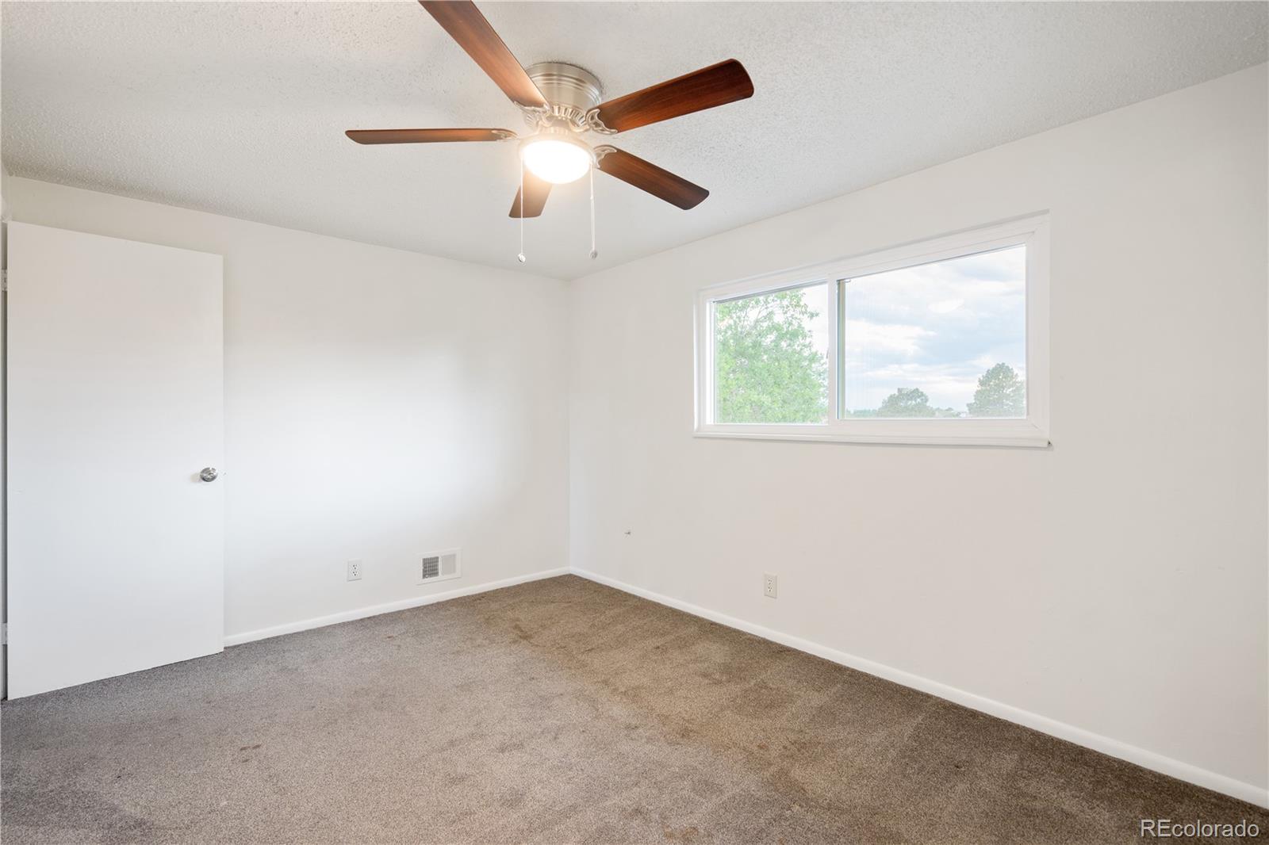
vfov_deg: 73.7
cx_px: 634
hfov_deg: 96.7
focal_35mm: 16
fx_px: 564
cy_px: 422
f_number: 4
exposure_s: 1/8
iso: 100
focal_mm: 16
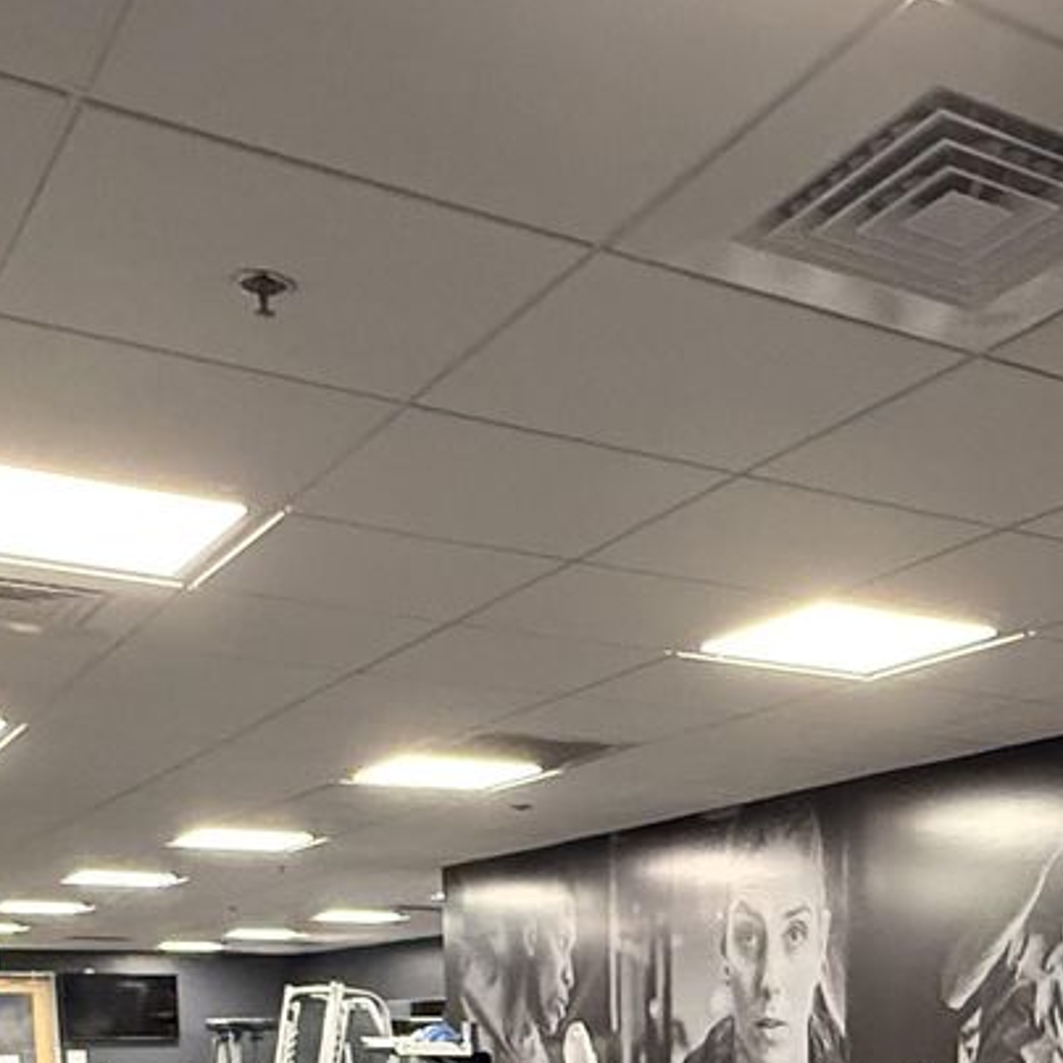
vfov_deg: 29.8
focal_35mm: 49
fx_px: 1702
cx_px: 726
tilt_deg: -7.6
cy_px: 1271
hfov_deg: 34.3
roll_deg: +0.0
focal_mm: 2.22
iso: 800
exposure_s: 1/58
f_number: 2.2
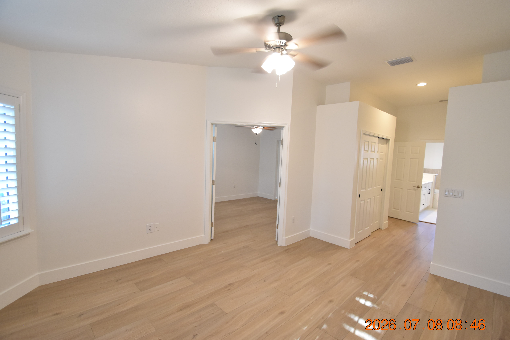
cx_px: 265
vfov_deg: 73.7
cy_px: 171
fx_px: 227
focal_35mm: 16
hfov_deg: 96.7
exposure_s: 1/45
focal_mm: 10
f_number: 3.5
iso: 800
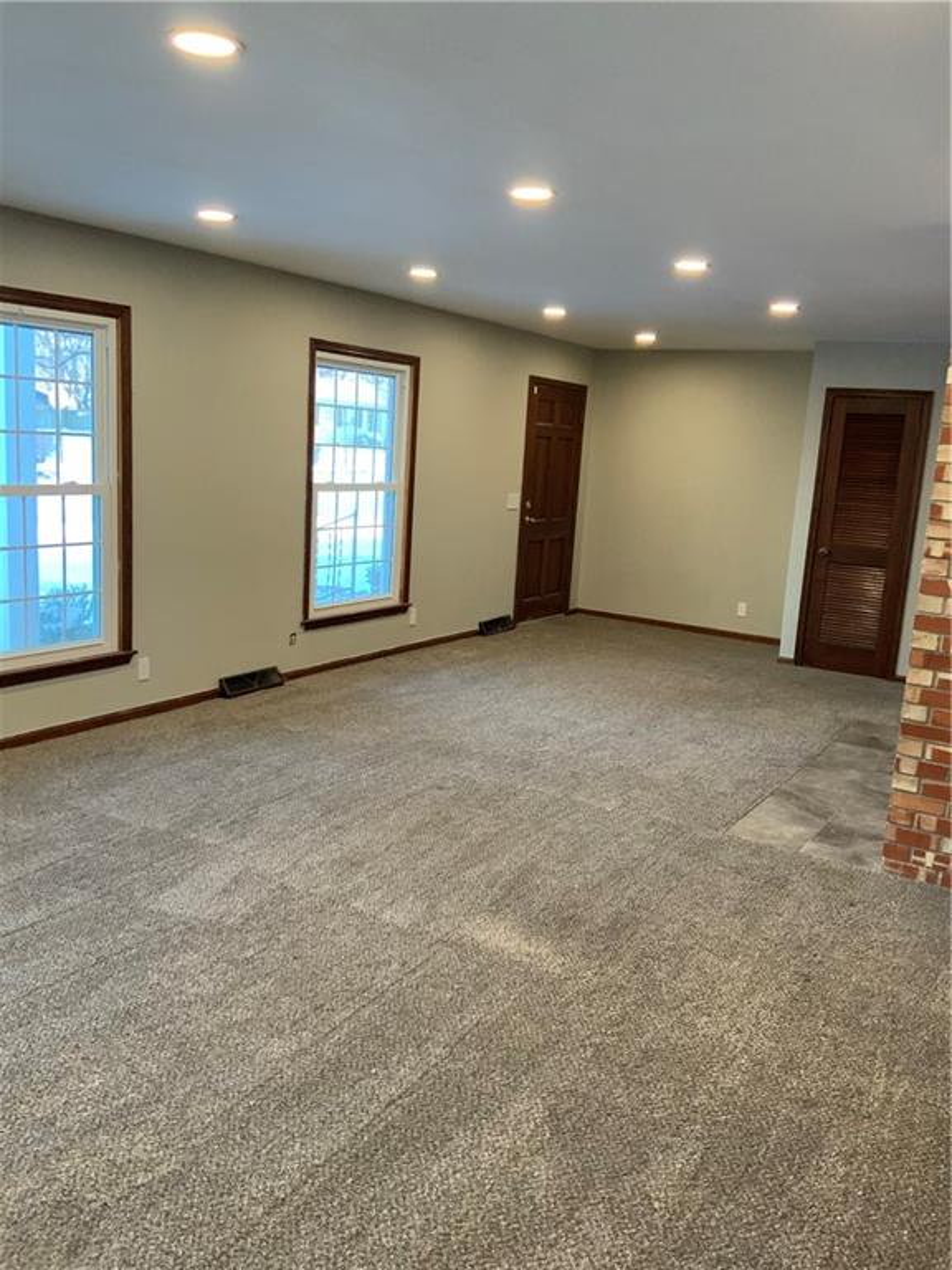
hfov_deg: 48.2
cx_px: 476
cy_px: 635
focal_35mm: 29
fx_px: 1063
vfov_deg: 61.7
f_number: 1.8
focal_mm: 3
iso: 160
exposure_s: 1/60
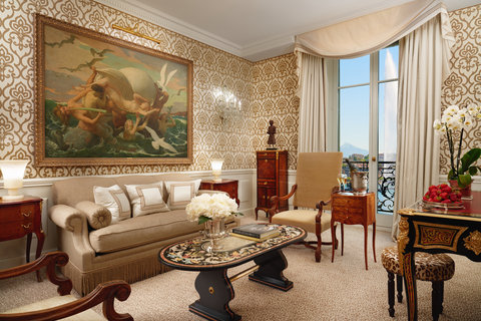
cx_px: 240
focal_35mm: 21
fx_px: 281
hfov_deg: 81.2
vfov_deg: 59.5
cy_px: 160
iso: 50
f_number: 16
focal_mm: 21
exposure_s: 1/15
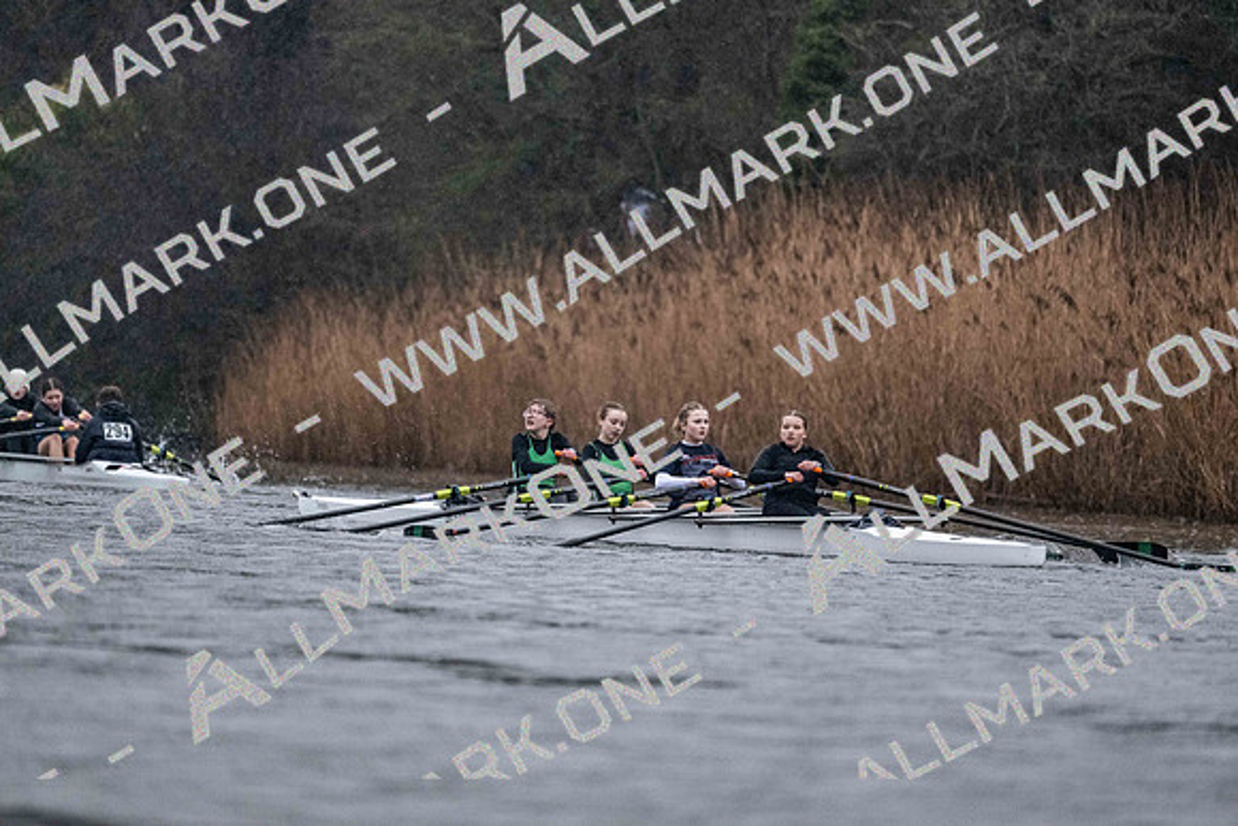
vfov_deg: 3.4
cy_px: 413
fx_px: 13758
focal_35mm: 400
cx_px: 619
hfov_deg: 5.2
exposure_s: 1/1600
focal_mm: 400
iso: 7200
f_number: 4.5
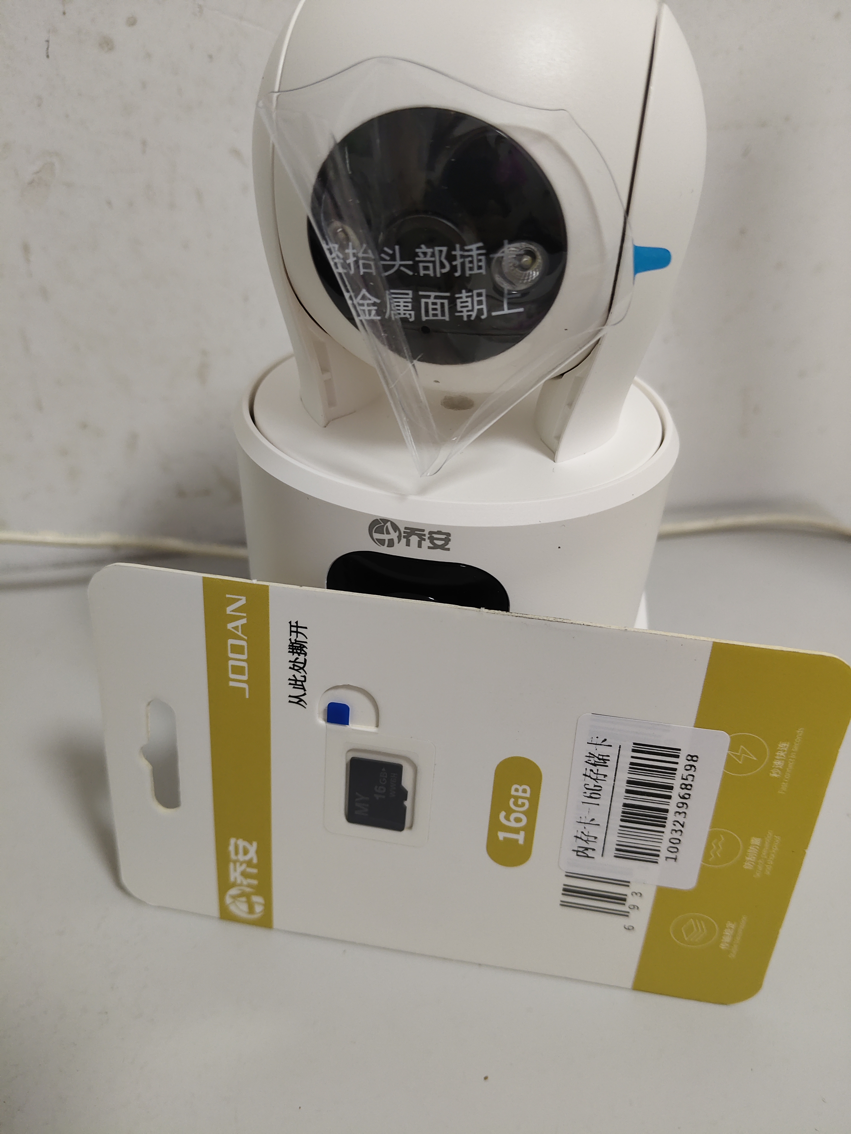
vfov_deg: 67.3
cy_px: 567
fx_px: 852
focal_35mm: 26
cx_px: 426
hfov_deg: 53.1
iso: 416
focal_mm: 4.84
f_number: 1.79
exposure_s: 1/33.3
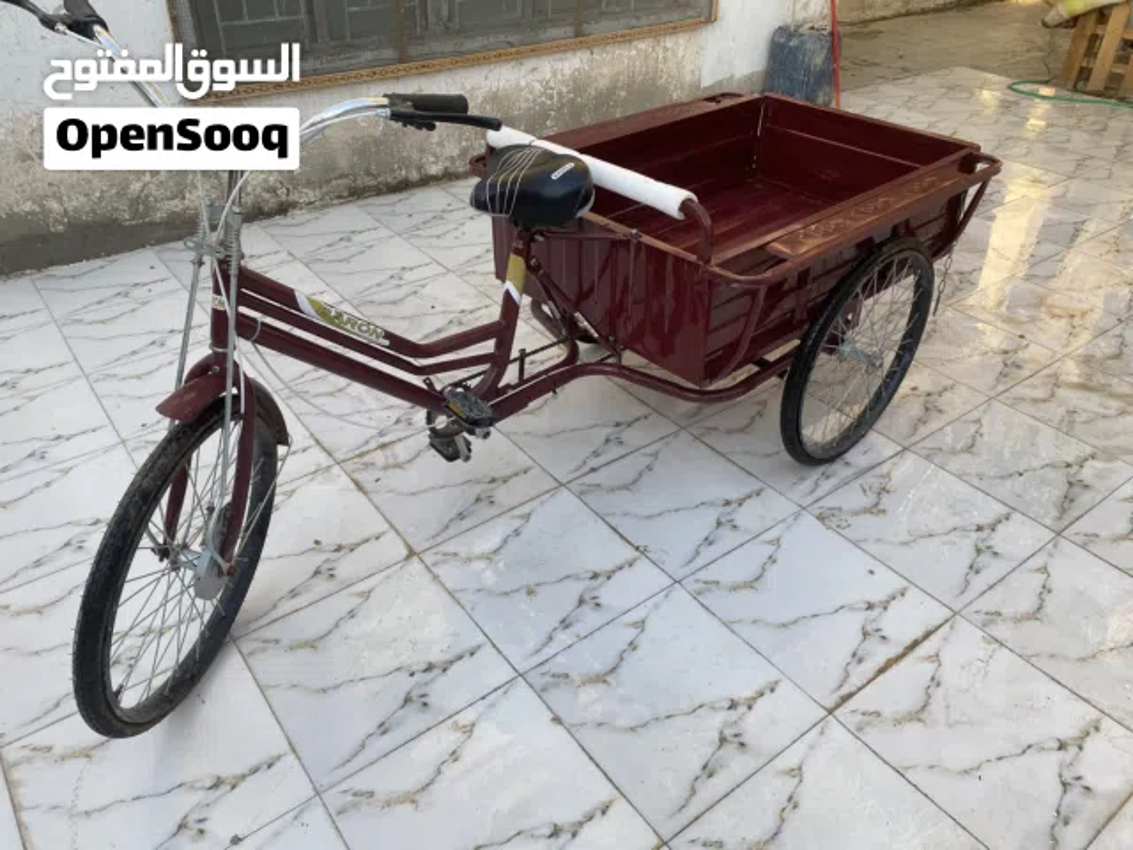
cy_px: 425
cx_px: 566
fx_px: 851
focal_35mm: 26
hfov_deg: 67.3
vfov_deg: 53.1
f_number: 1.8
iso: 32
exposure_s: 1/236
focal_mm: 4.25
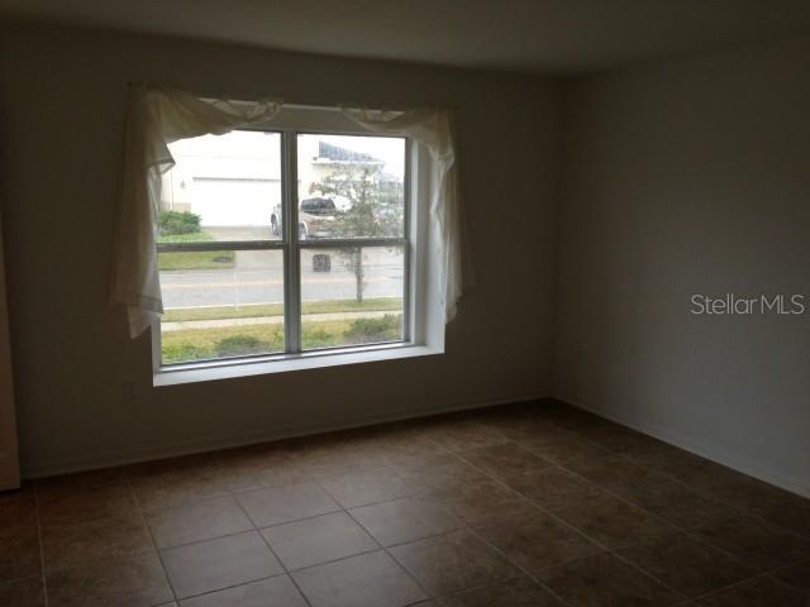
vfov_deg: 42.9
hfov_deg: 55.4
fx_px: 772
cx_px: 405
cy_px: 304
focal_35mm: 33
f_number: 2.4
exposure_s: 1/60
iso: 64
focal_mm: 4.13
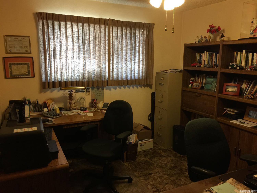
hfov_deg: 61.7
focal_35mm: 29
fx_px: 215
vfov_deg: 48.2
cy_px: 96
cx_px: 128
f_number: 2.2
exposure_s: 1/4
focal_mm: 4.15
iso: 64
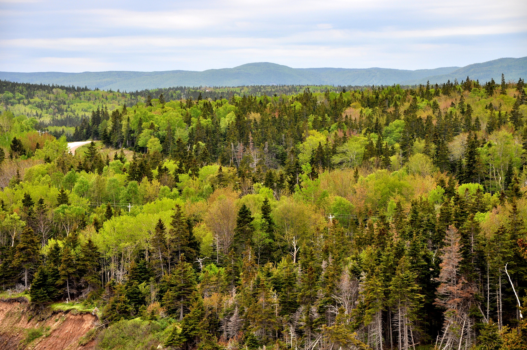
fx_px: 1535
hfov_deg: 19.5
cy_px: 175
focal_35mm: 105
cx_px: 264
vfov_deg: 13.0
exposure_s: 1/320
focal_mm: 70
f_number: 4.5
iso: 200
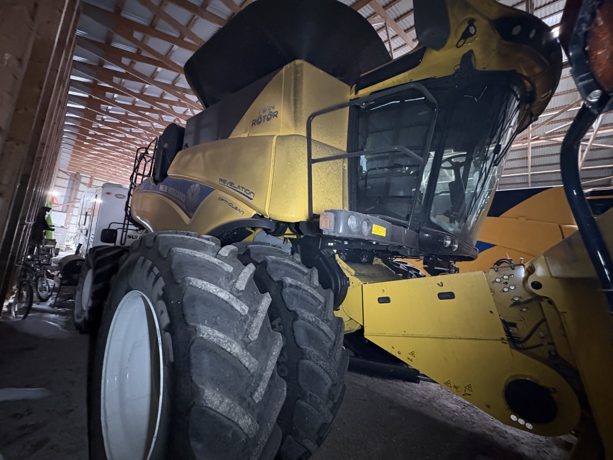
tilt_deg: +6.0
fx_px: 248
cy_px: 230
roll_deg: -7.3
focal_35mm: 14
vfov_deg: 85.7
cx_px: 306
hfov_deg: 102.1
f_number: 2.2
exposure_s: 1/30
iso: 1250
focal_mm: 2.22
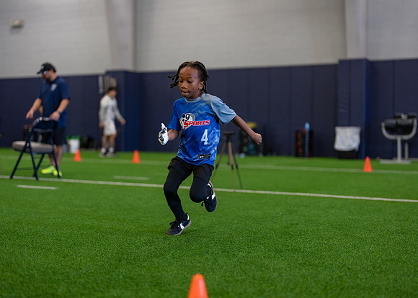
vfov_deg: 26.7
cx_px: 209
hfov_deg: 36.8
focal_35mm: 53
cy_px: 149
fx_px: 628
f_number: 1.2
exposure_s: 1/1000
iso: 1000
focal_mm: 50
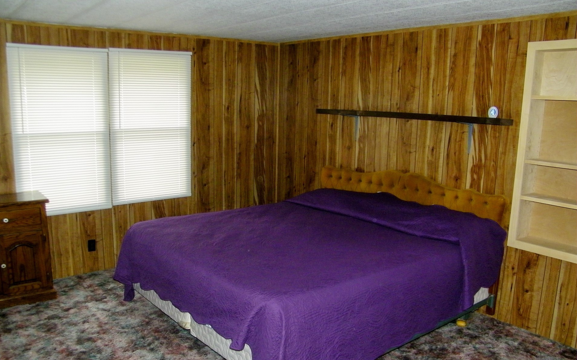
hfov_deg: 62.9
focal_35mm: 30
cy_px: 209
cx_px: 286
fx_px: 472
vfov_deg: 41.7
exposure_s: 1/30
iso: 200
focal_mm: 5
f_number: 3.5
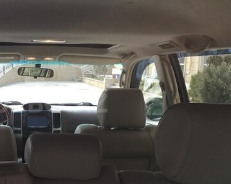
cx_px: 42
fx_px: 355
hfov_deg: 34.7
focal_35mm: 52
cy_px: 103
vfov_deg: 29.1
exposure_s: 1/187
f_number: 2.2
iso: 25
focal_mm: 4.15
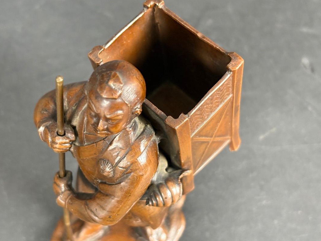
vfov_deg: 24.8
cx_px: 156
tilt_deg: -56.8
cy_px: 117
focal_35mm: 59
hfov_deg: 32.7
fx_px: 547
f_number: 1.6
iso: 250
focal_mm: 5.96
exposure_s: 1/40
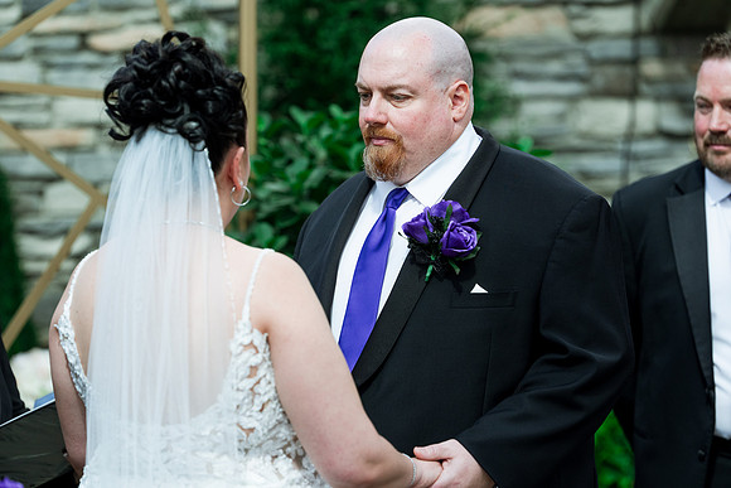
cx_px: 366
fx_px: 3046
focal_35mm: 150
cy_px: 244
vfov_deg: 9.2
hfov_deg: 13.7
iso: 640
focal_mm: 150
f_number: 3.2
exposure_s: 1/2000
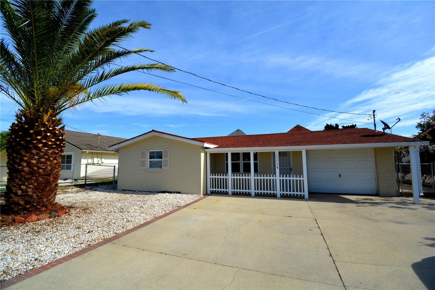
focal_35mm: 15
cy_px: 145
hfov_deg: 100.4
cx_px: 218
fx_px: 181
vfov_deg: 77.3
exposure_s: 1/320
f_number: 9
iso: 100
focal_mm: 10
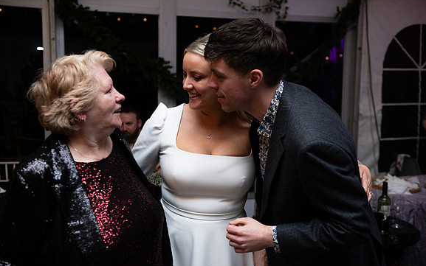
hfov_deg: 48.2
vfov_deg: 31.3
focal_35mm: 41
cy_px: 135
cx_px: 213
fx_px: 476
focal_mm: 40
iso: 800
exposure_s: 1/160
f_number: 3.5
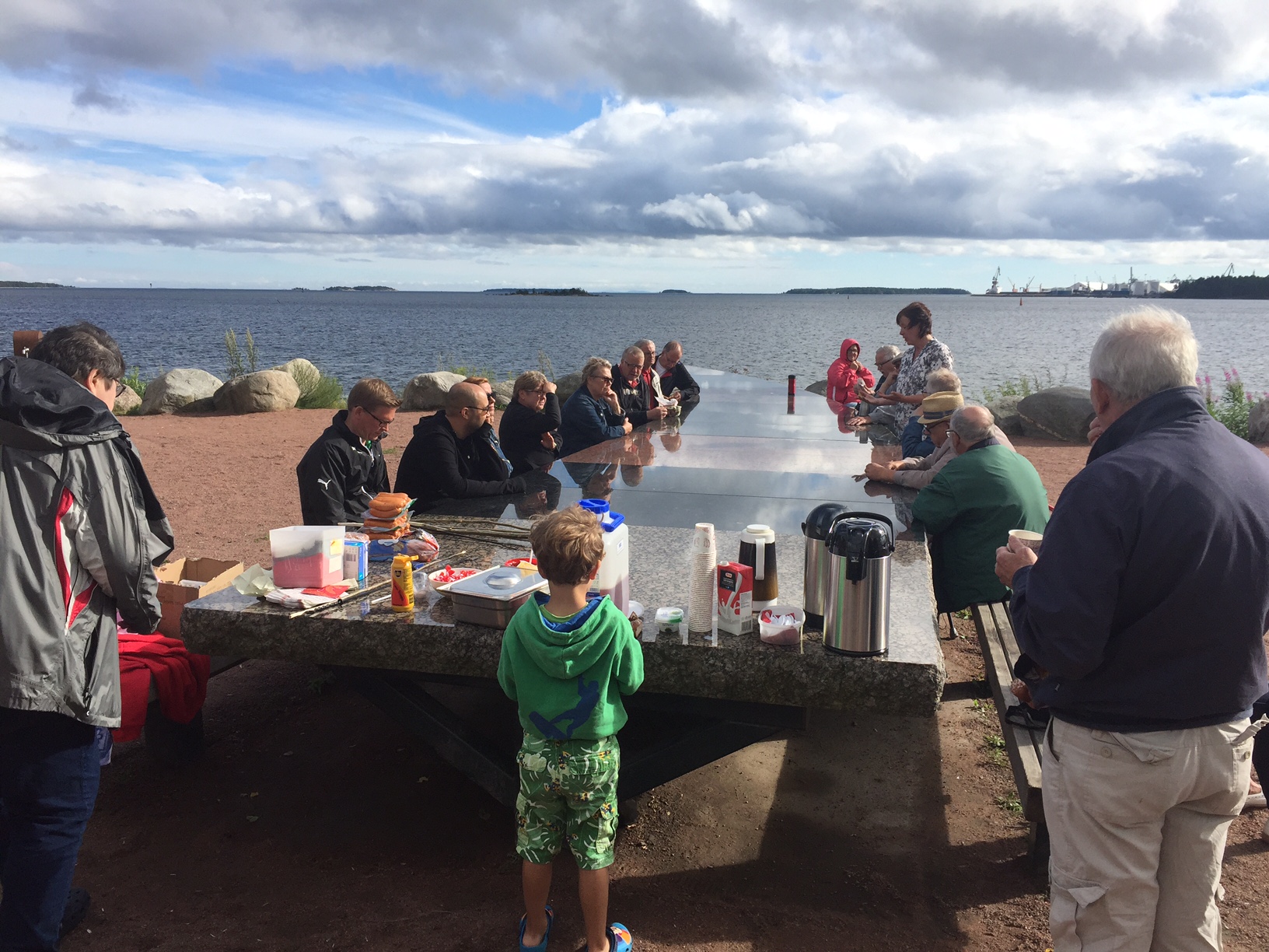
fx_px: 1063
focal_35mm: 29
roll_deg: -1.4
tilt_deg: -11.4
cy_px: 476
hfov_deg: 61.7
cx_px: 634
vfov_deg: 48.2
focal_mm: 4.15
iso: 32
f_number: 2.2
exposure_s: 1/1883
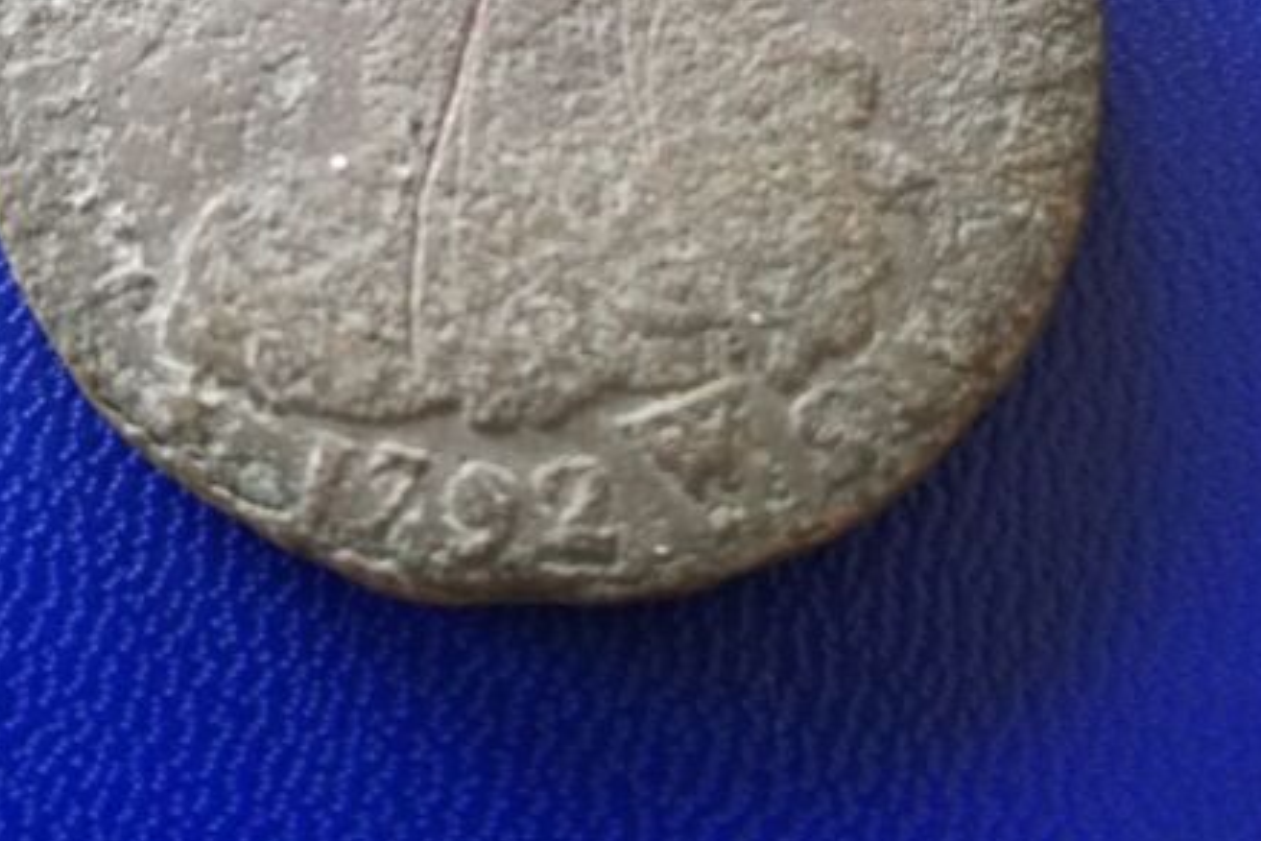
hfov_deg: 47.4
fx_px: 1436
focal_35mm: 41
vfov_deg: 30.2
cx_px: 582
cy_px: -14
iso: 500
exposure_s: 1/25
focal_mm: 3.79
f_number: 2
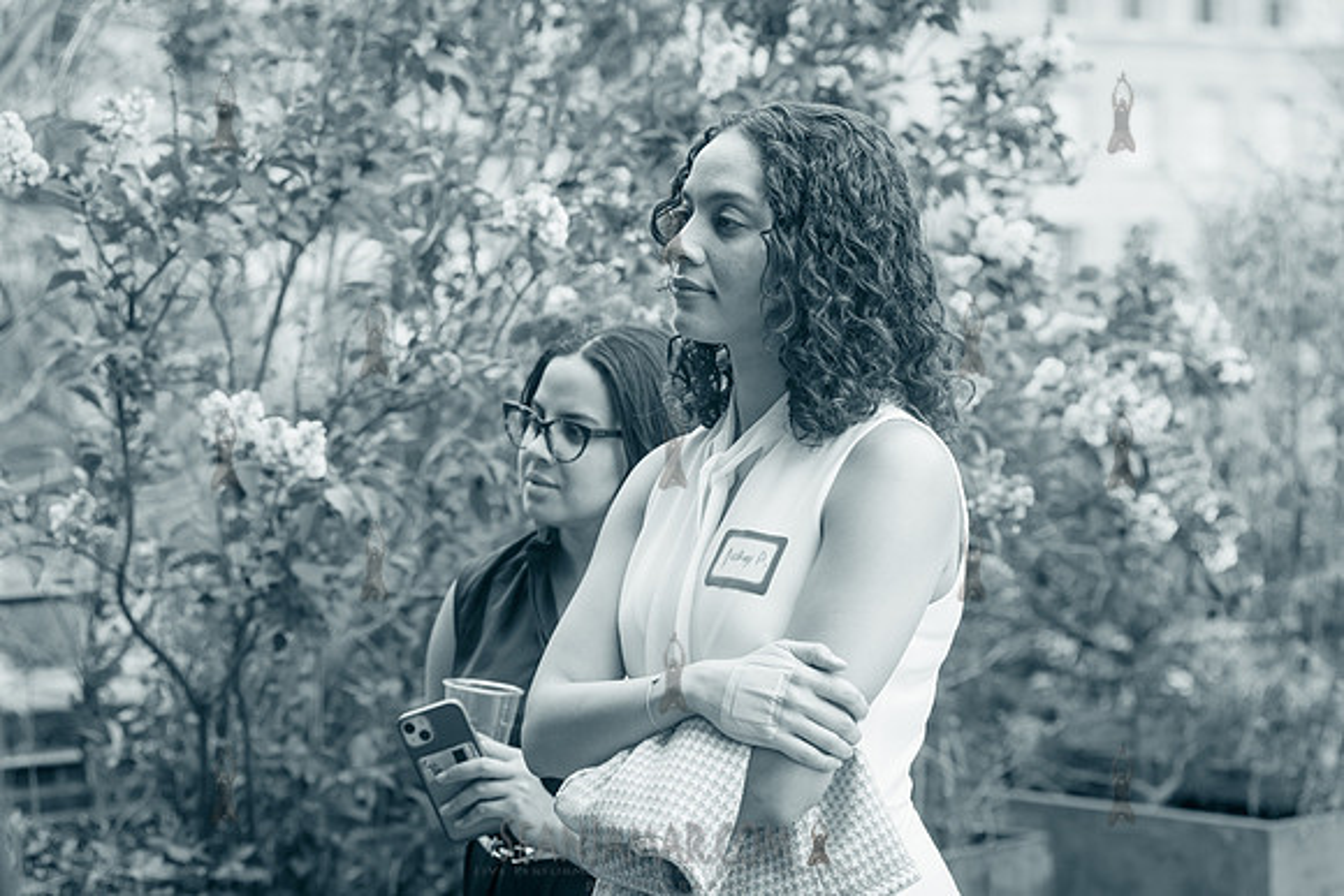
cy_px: 448
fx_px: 3435
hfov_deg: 22.1
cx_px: 672
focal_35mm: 92
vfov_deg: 14.9
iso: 1000
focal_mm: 92
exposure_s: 1/400
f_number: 4.5
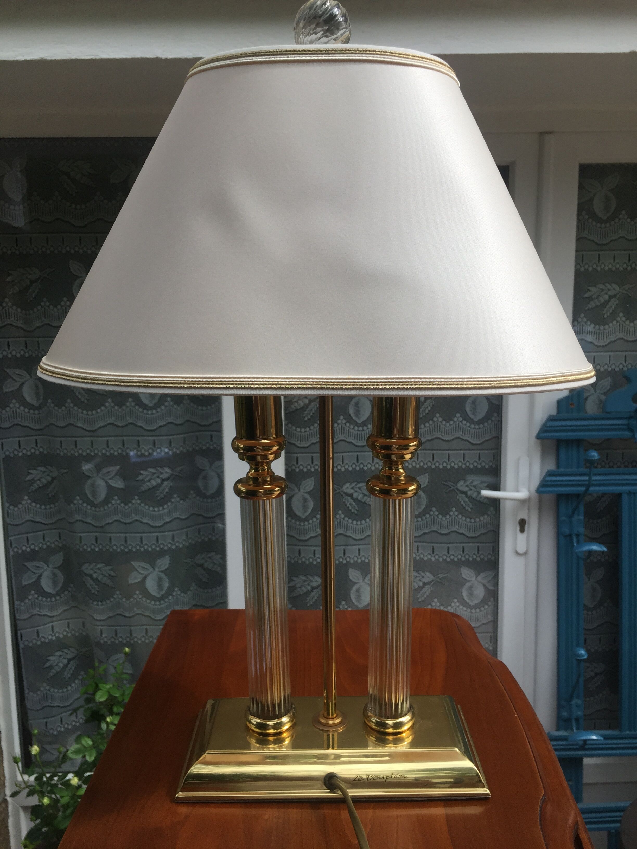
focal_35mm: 29
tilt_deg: -8.5
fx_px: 712
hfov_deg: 48.2
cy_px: 424
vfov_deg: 61.7
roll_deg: -0.1
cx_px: 318
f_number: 2.2
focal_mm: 4.15
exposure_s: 1/920
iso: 32
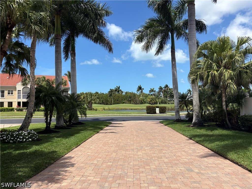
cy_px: 94
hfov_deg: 67.3
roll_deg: +0.4
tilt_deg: +4.0
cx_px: 126
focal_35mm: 26
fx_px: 189
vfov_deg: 53.1
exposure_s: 1/4329
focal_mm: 5.96
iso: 50
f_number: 1.6
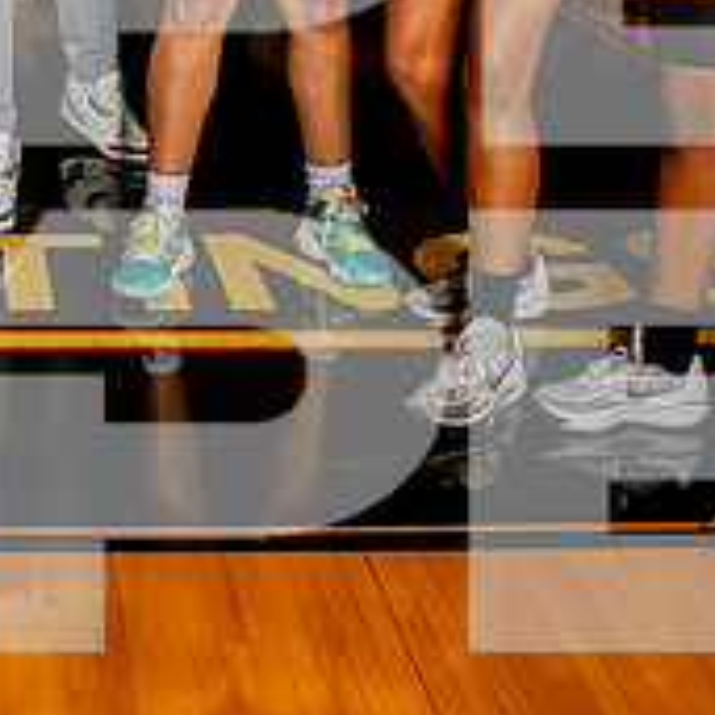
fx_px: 1753
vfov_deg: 21.8
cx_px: -119
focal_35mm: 75
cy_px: -76
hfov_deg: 21.6
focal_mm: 24
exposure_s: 1/250
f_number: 8
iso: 400
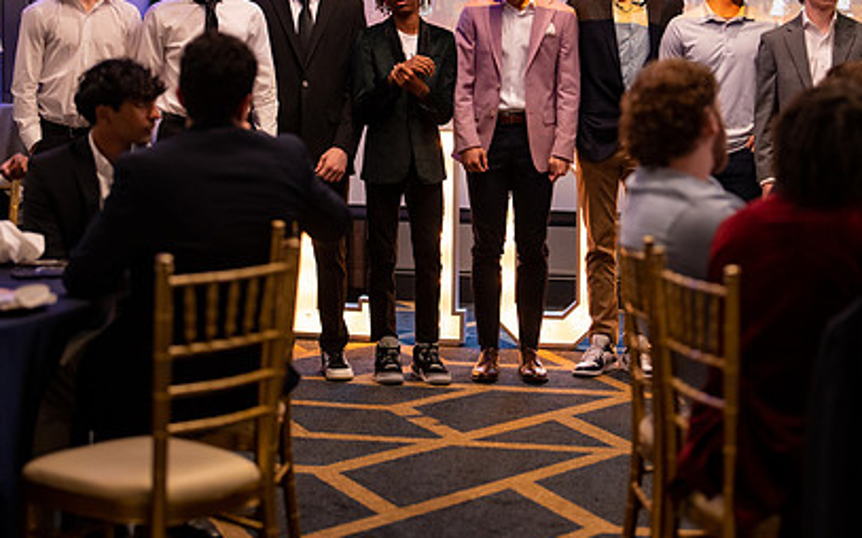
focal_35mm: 80
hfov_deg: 25.8
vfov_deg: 16.2
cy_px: 118
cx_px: 447
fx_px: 1879
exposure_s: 1/320
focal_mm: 50
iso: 1000
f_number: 1.2
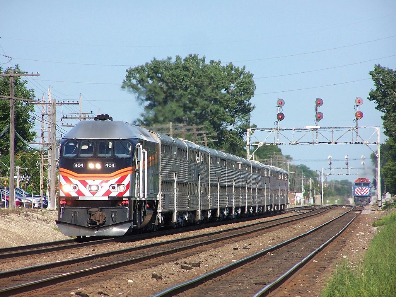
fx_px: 4347
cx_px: 198
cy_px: 148
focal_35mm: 380
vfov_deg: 3.9
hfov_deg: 5.2
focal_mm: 63
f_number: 5
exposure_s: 1/350
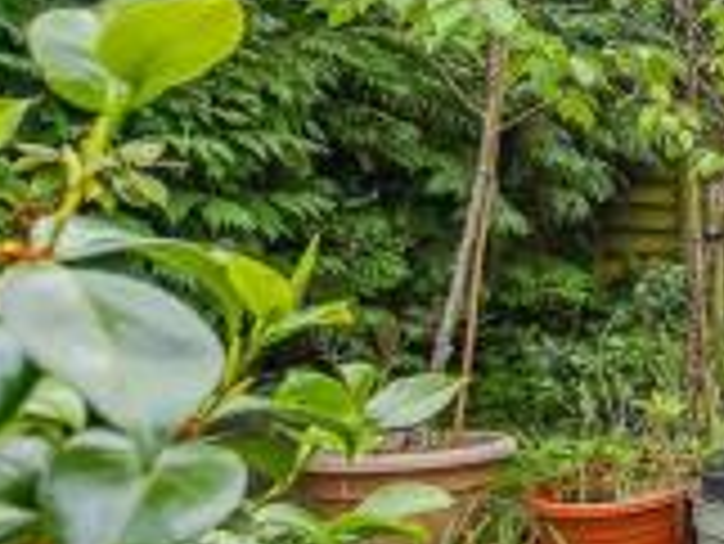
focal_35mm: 71
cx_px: 1052
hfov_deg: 22.8
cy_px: 160
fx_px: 1486
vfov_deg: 20.6
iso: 160
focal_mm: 17
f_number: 5.6
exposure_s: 1/200
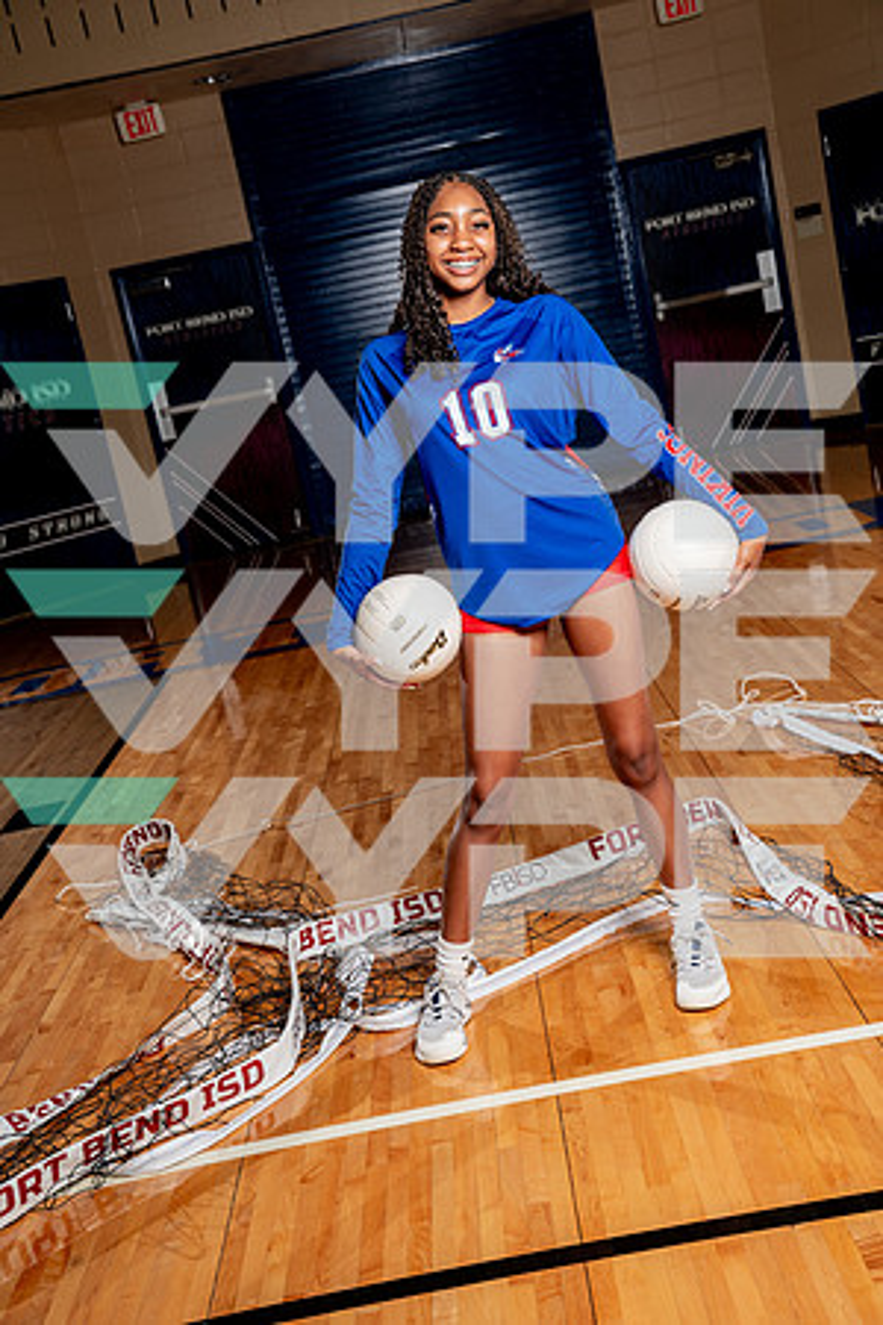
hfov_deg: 28.6
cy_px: 662
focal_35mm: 47
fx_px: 1729
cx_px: 442
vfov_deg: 41.9
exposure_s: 1/250
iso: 200
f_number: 5.6
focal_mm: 47
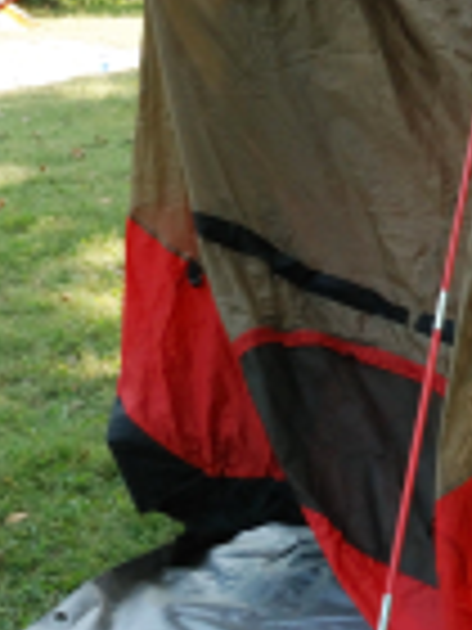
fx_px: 1818
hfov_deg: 13.2
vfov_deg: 19.6
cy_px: 238
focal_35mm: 100
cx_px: 872
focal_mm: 20
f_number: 10
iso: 800
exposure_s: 1/125
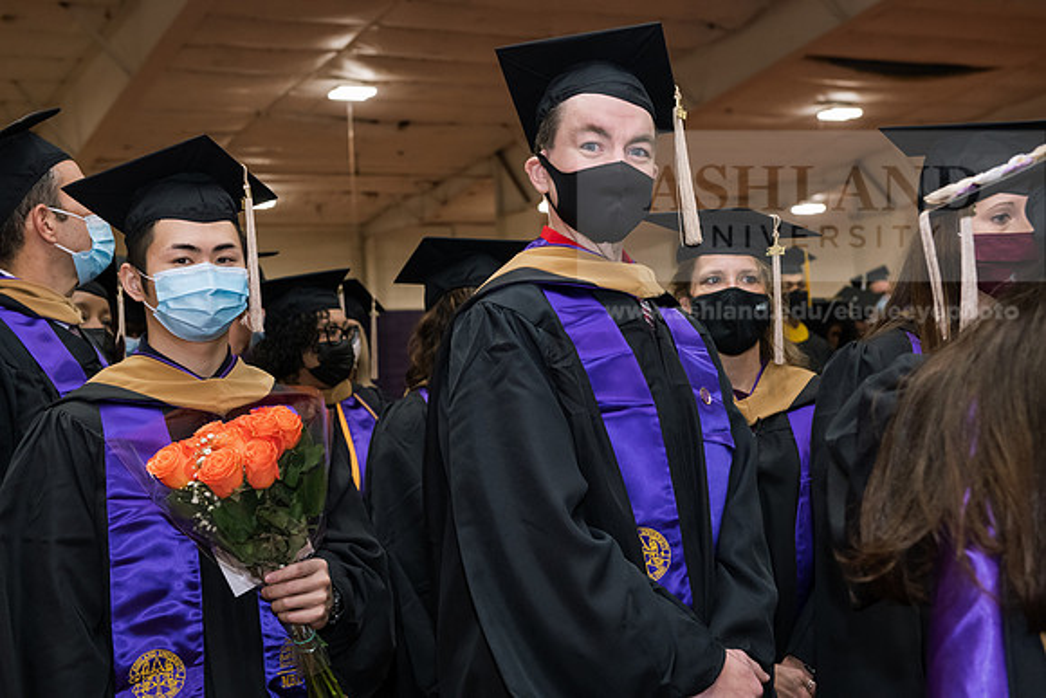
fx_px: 1627
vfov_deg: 24.2
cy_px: 349
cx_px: 523
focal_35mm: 56
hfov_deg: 35.6
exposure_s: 1/160
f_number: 5.6
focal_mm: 56
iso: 2500
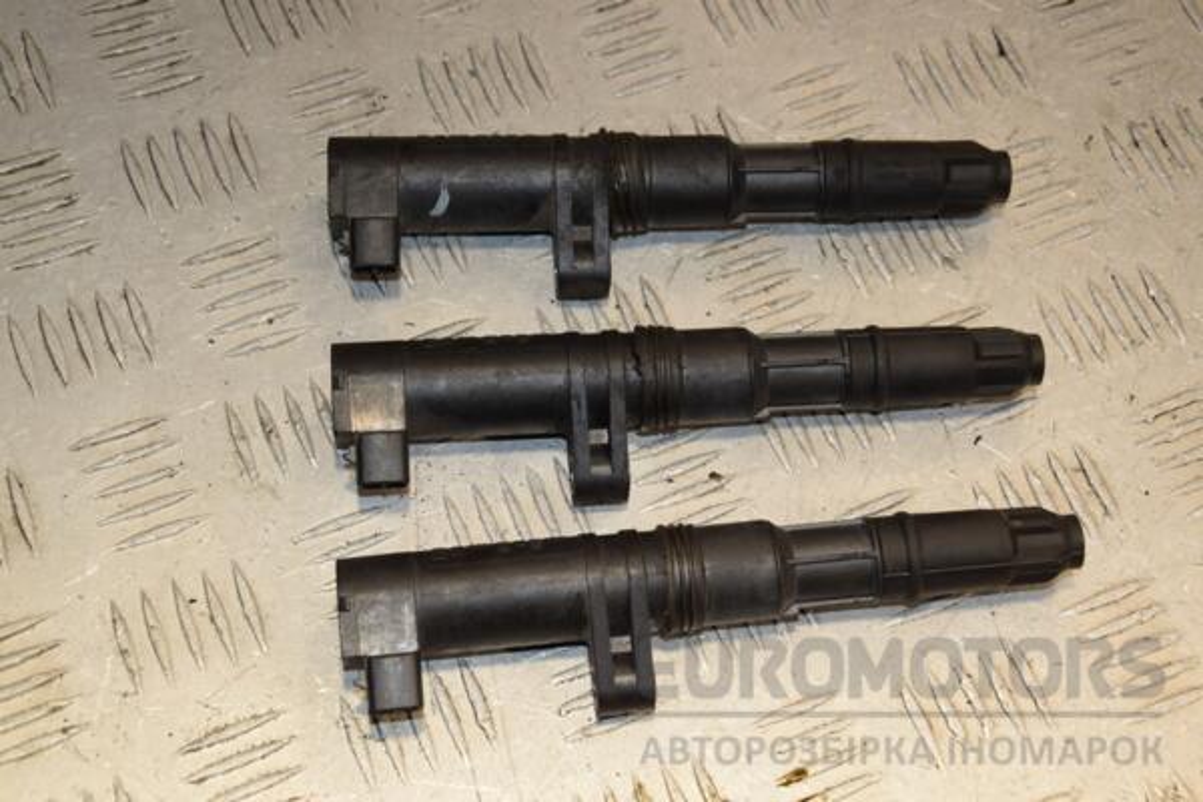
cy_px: 401
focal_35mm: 68
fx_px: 2255
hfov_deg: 29.9
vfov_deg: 20.2
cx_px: 602
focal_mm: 45
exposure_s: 1/200
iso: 800
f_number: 8
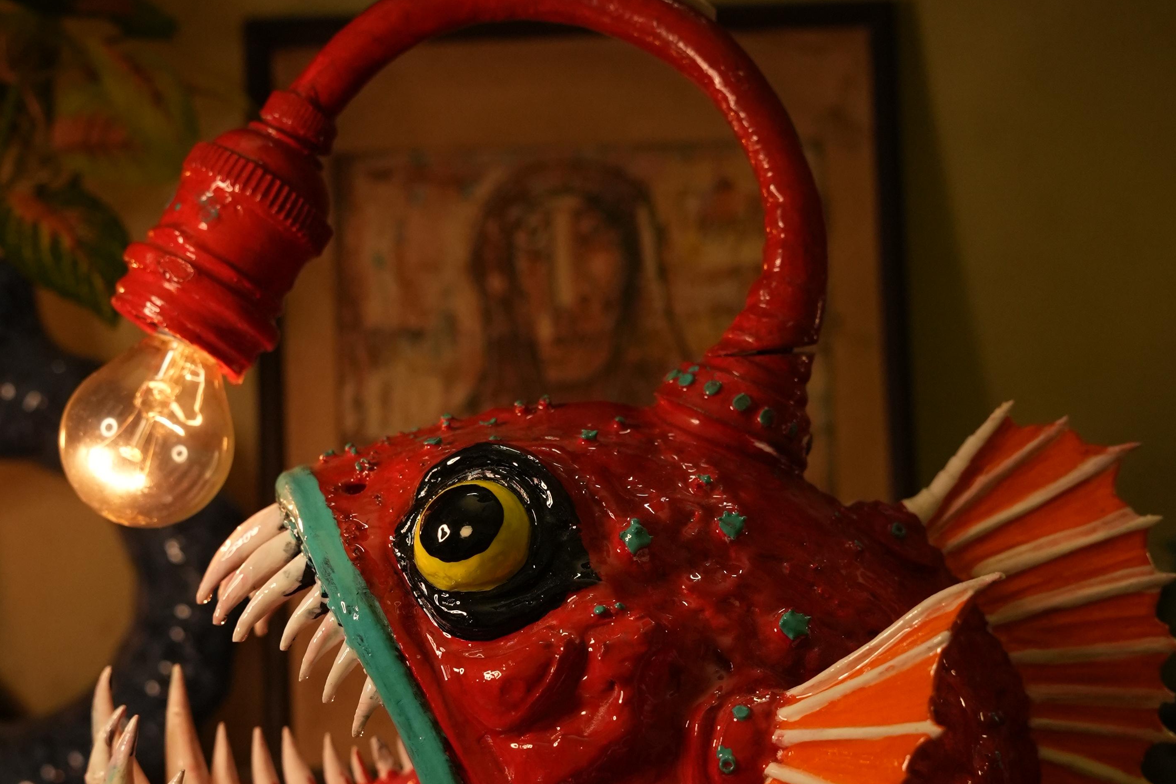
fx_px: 2195
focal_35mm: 67
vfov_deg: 20.1
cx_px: 588
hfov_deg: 30.0
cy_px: 569
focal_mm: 44.8
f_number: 5.6
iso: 4000
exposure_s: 1/200
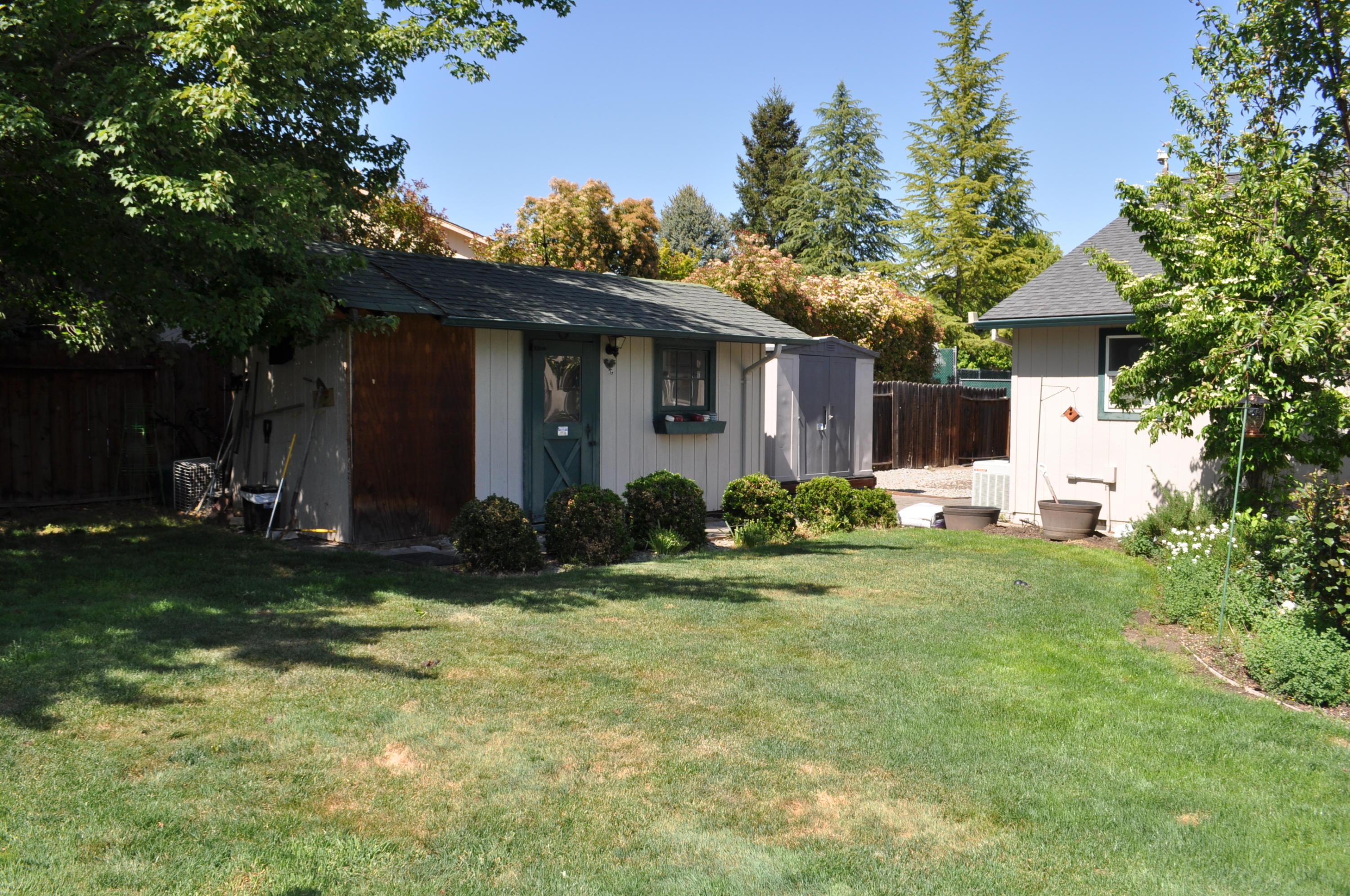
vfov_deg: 47.8
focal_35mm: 27
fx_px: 1011
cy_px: 448
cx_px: 675
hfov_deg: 67.4
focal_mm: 18
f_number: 9
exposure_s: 1/200
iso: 200
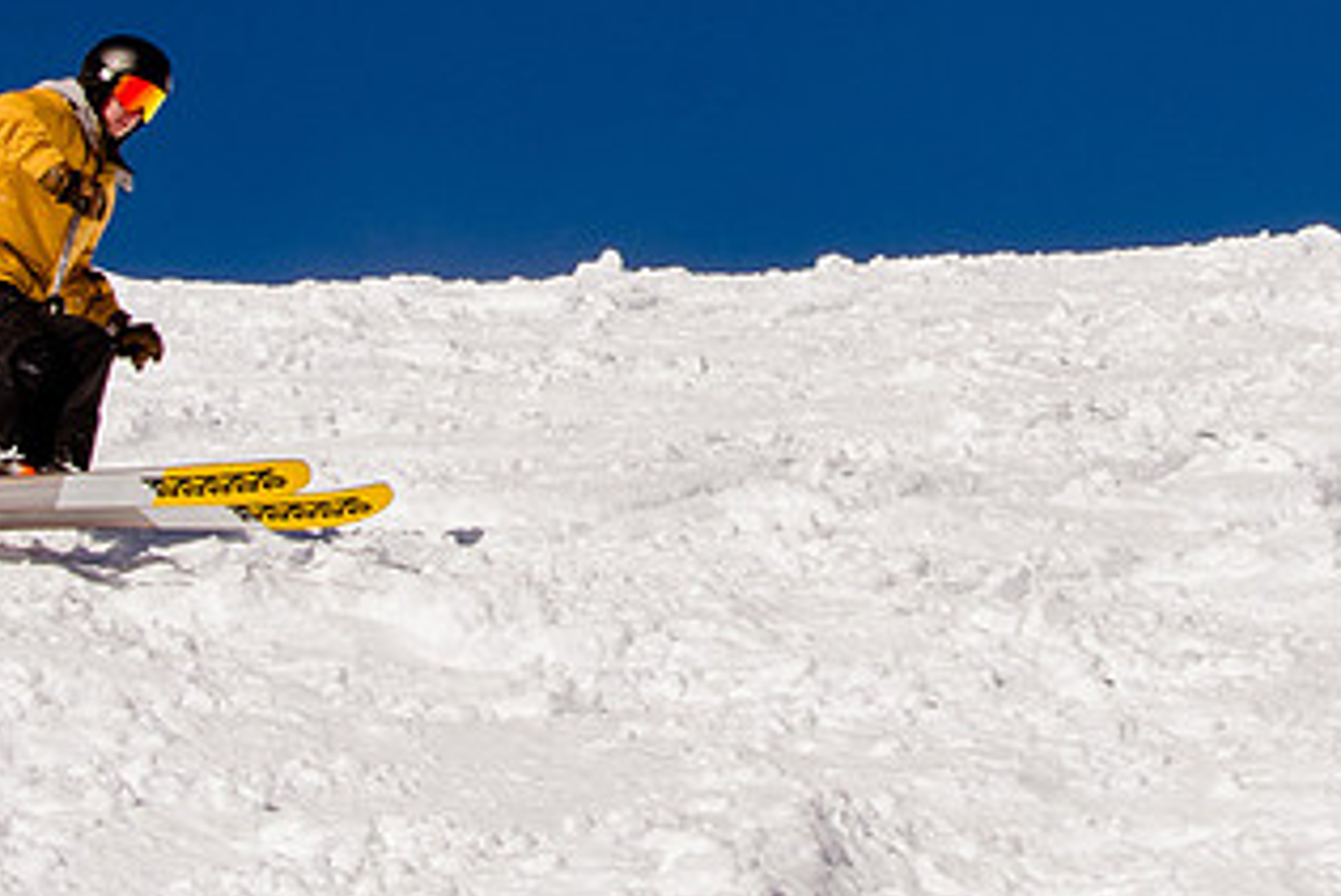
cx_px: 944
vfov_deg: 9.0
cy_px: 21
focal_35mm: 151
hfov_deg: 13.6
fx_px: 5627
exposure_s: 1/640
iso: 400
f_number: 16
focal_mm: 31
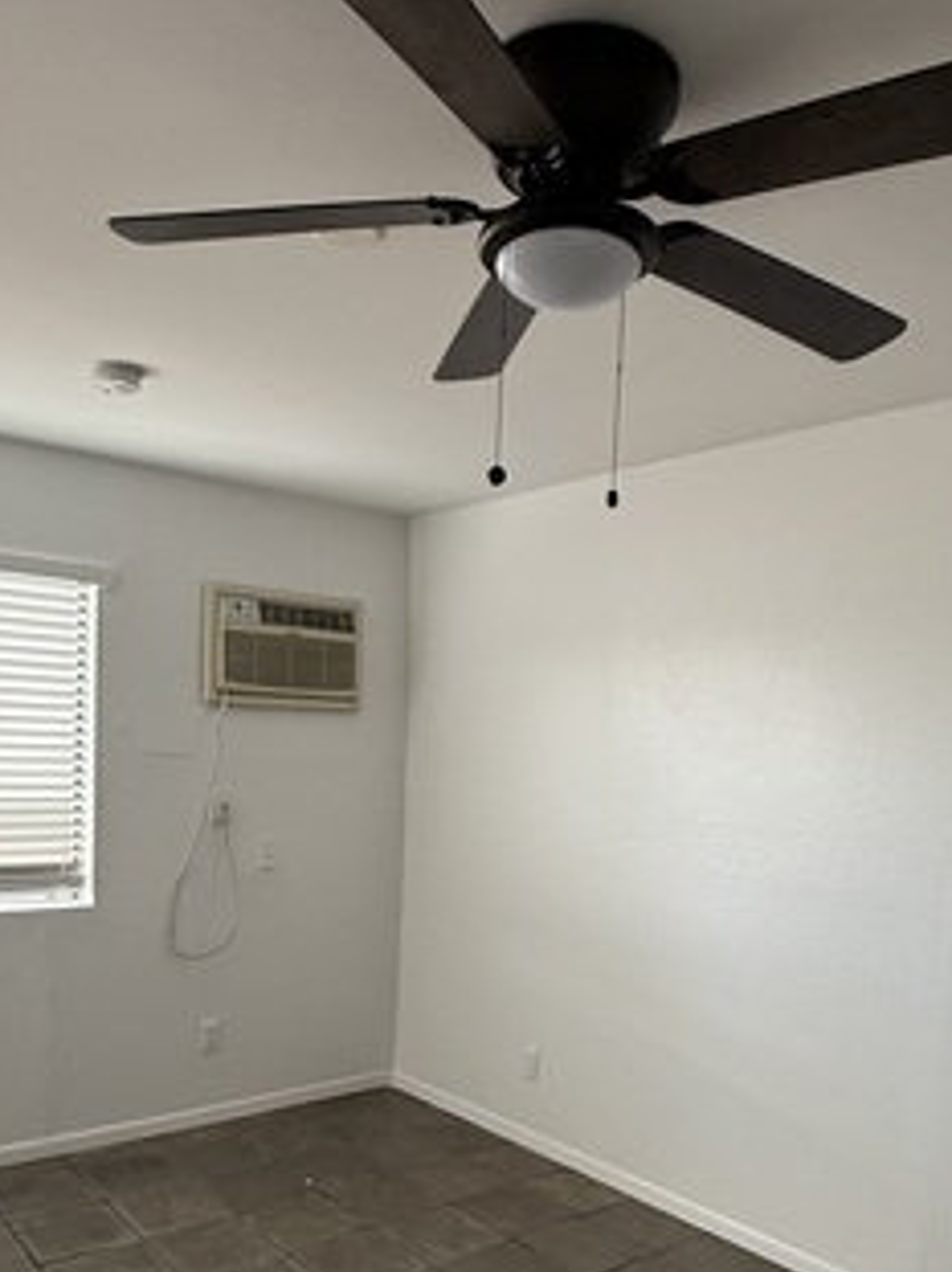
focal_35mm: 30
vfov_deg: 58.8
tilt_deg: -3.5
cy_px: 836
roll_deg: -2.5
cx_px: 445
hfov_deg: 46.7
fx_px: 1101
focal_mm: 2.22
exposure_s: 1/99
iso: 250
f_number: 2.2
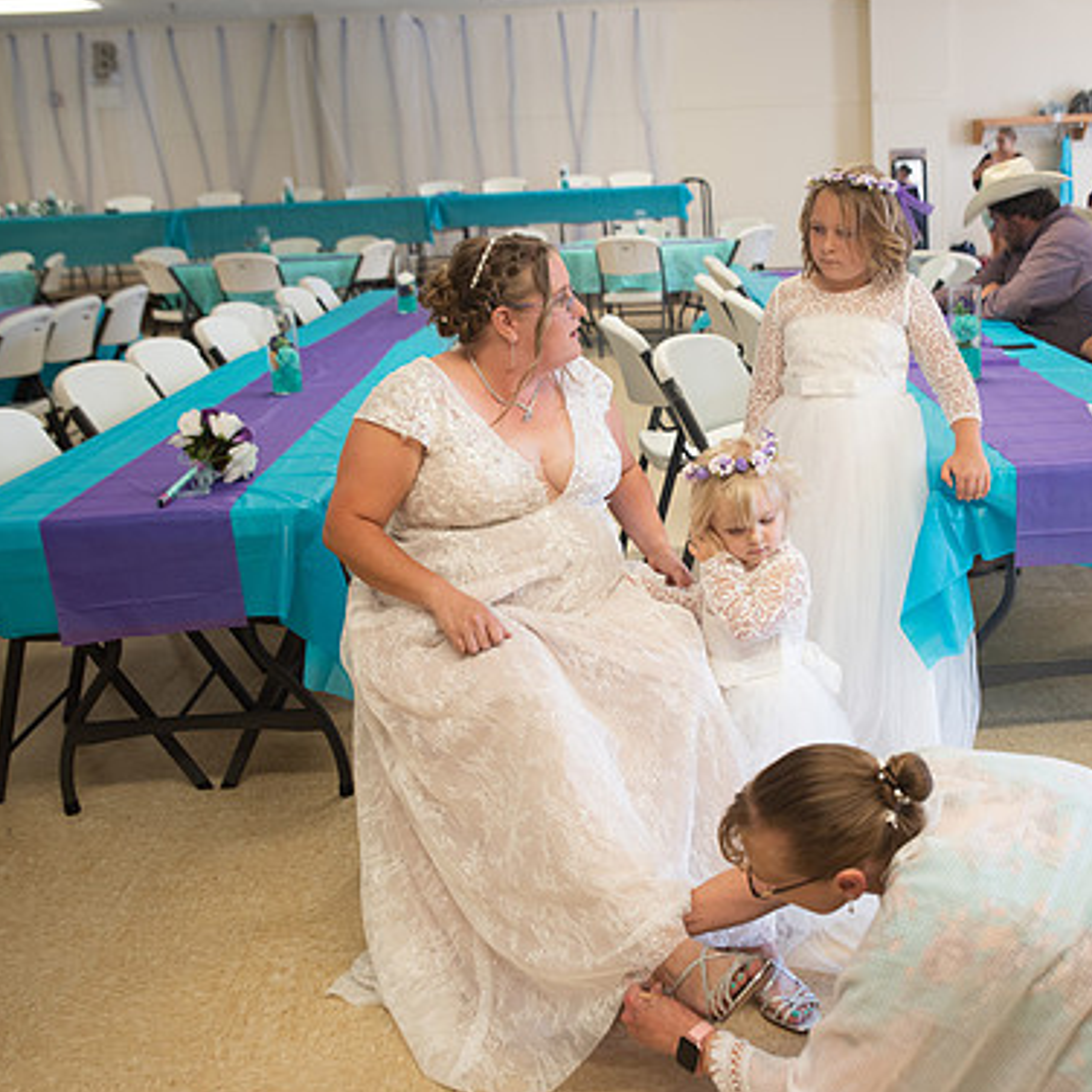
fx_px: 1356
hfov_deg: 43.2
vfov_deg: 43.9
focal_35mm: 38
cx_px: 738
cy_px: 553
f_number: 3.5
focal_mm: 29
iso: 400
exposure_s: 1/125
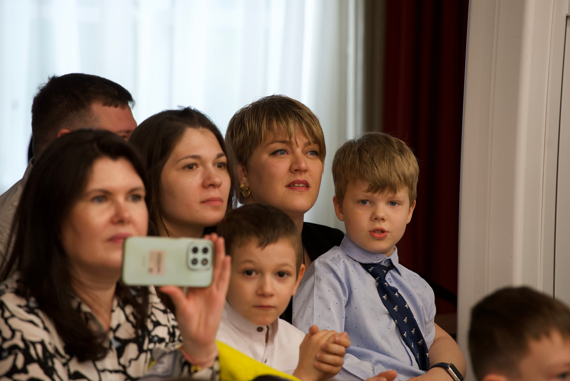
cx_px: 285
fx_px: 2693
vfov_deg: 8.1
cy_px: 190
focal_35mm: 170
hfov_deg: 12.1
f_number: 4.5
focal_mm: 170
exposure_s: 1/100
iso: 640
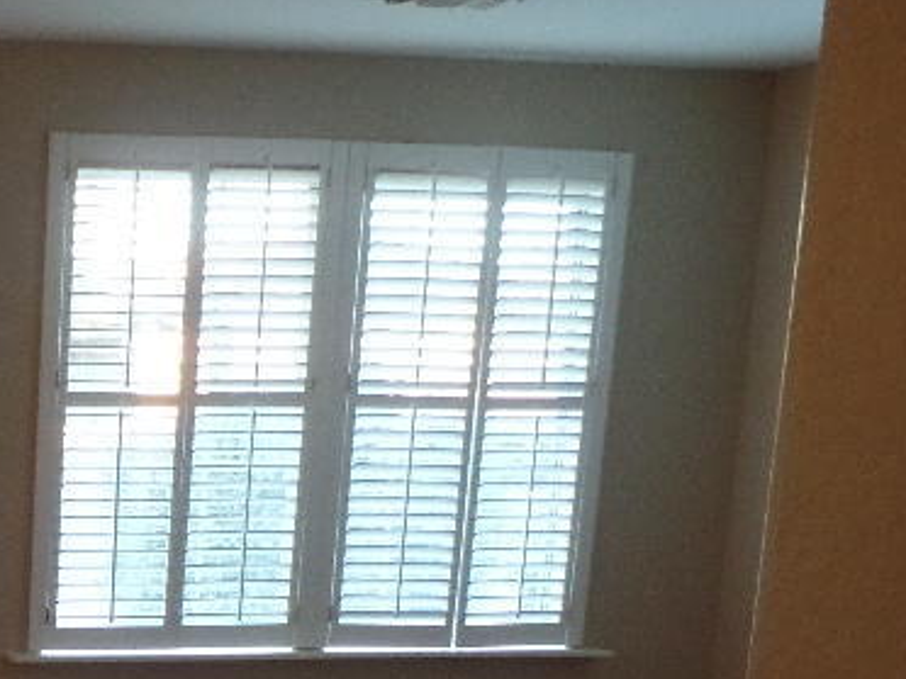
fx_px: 2015
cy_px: 844
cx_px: -273
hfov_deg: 22.6
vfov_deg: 18.1
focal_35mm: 77
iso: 400
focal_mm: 5
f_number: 2.9
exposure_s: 1/30
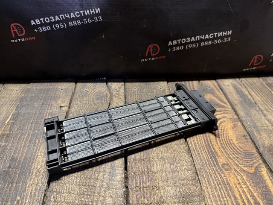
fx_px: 189
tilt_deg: -37.9
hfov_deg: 71.6
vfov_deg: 56.8
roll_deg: -0.8
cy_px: 102
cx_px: 136
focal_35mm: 24
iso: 800
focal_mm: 6.76
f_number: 1.78
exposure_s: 1/50
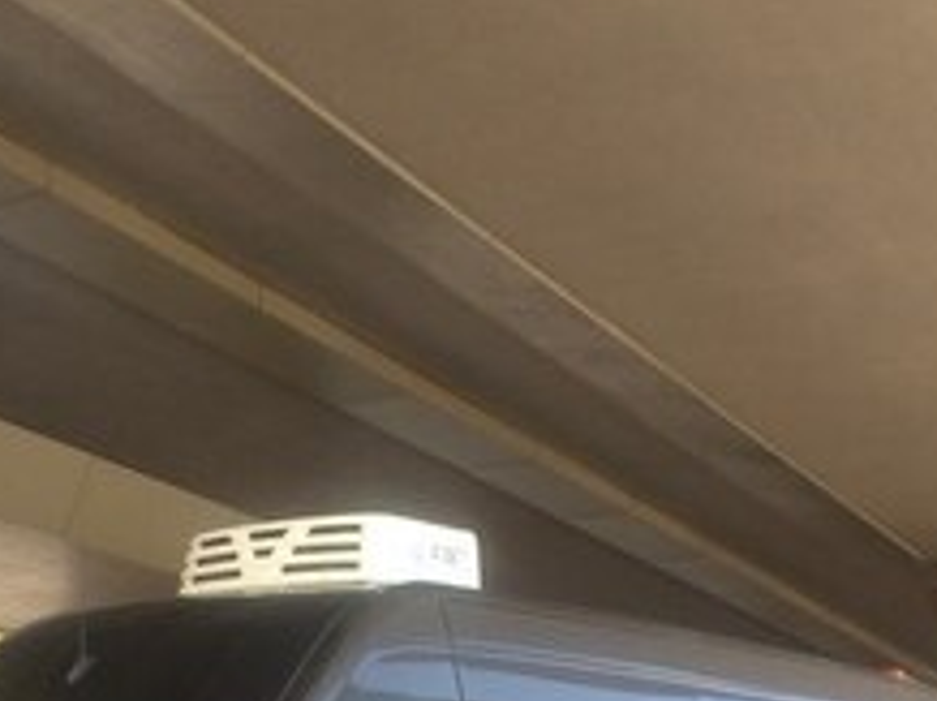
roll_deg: -1.6
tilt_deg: -1.1
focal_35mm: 66
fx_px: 1785
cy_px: 972
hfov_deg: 29.4
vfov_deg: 19.9
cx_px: 494
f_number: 2.2
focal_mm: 4.15
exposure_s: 1/140
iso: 32
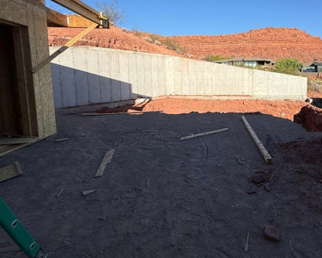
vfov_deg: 64.4
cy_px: 94
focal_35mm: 21
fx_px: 200
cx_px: 231
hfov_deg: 73.6
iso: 50
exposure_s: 1/2237
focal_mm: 2.22
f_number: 2.2
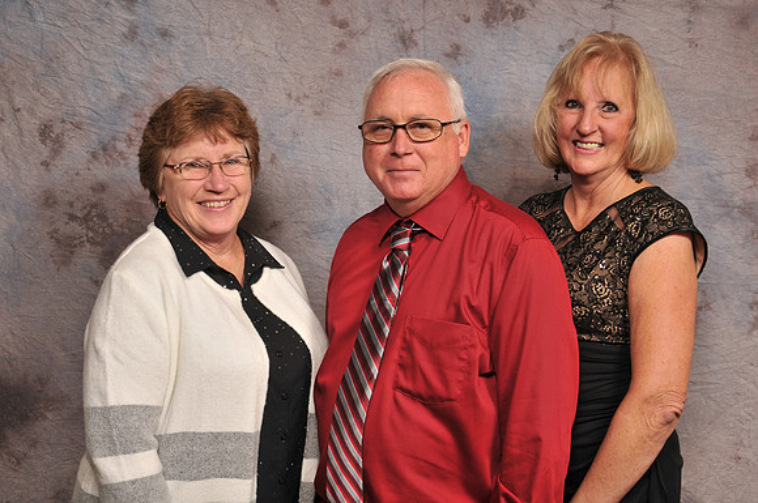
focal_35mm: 57
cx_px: 379
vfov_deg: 23.7
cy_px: 252
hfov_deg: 35.1
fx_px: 1198
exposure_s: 1/125
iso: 200
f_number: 5.6
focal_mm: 38
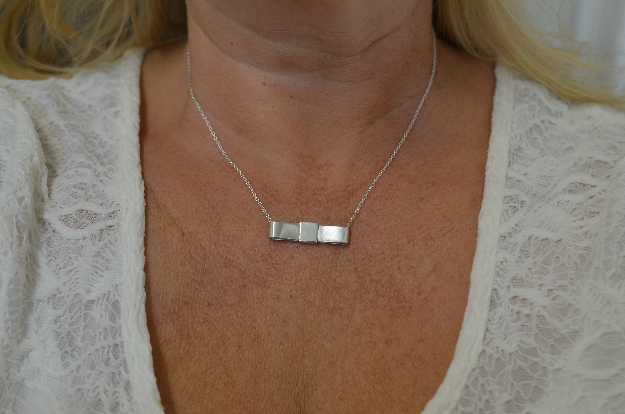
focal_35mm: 60
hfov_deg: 33.5
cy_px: 207
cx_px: 312
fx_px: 1040
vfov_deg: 22.5
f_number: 5
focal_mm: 40
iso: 400
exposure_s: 1/100
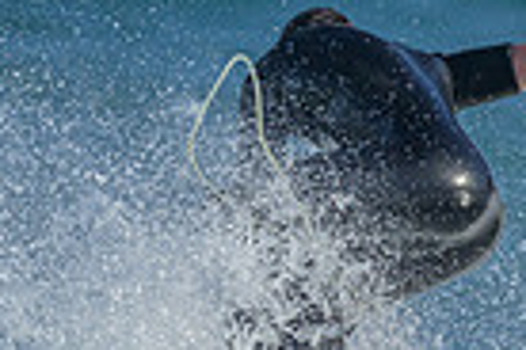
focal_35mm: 3893
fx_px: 56877
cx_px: 97
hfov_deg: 0.5
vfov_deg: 0.4
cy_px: 588
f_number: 6.3
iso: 250
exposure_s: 1/2000
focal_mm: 800
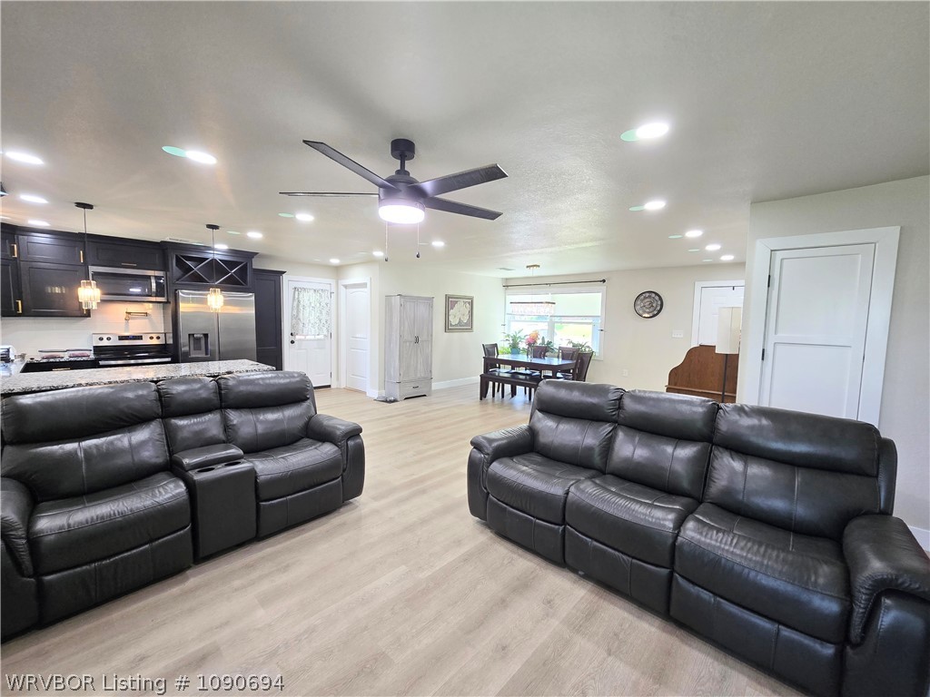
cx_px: 465
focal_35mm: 13
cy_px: 348
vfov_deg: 89.9
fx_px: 349
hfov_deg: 106.2
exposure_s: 1/60
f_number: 2.2
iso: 160
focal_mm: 2.2
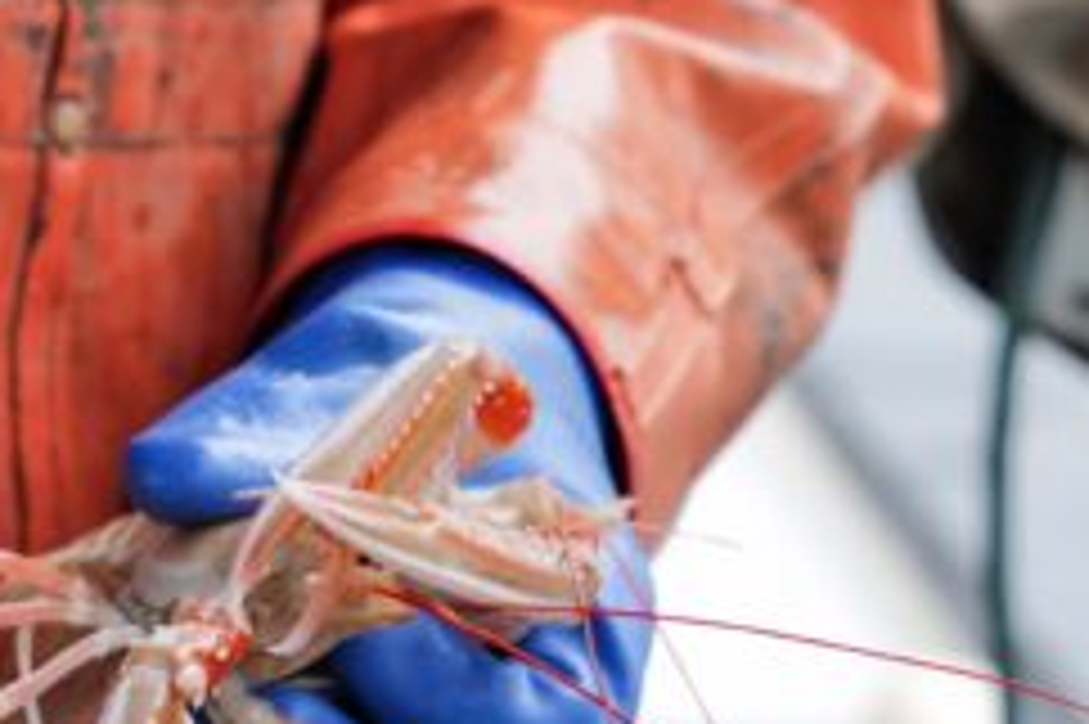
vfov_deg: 6.8
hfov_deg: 10.1
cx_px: -158
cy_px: 540
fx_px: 6106
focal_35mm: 202
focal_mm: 61
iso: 400
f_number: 5
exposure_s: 1/1250
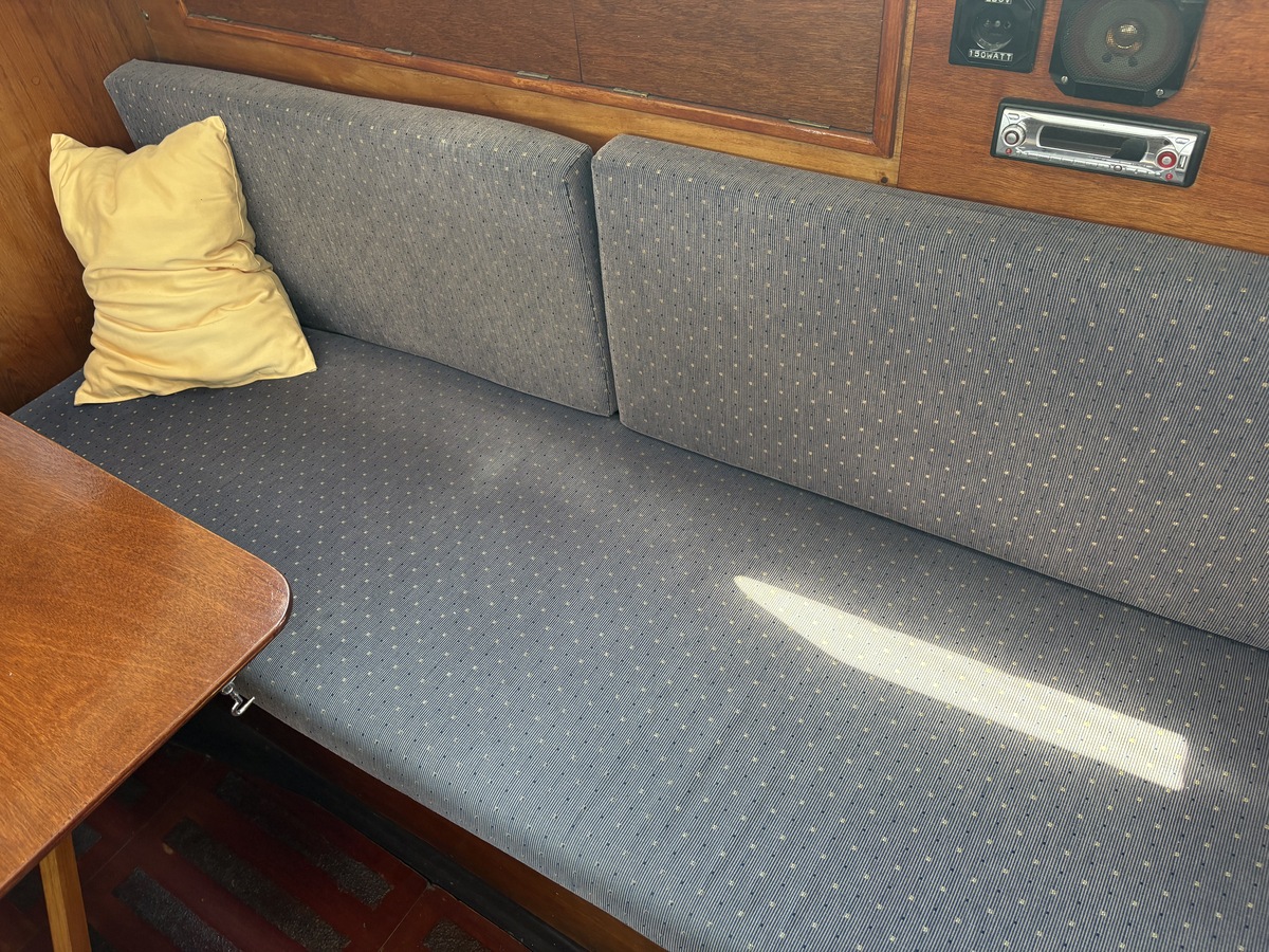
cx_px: 634
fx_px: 953
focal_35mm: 26
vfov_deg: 53.1
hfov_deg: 67.3
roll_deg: +8.6
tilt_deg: -44.1
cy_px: 476
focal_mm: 5.96
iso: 125
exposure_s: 1/60
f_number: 1.6
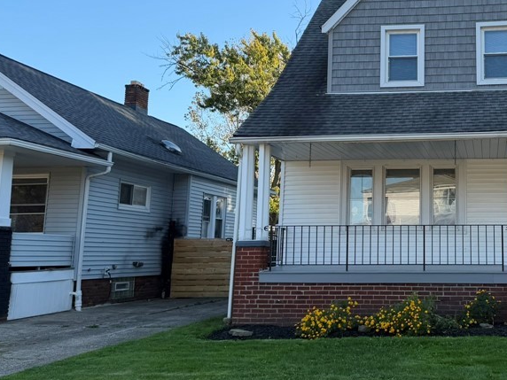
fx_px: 630
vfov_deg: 33.4
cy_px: 141
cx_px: 430
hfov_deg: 41.3
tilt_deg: +10.4
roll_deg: +0.4
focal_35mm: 43
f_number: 1.78
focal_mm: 6.76
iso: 80
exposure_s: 1/1337
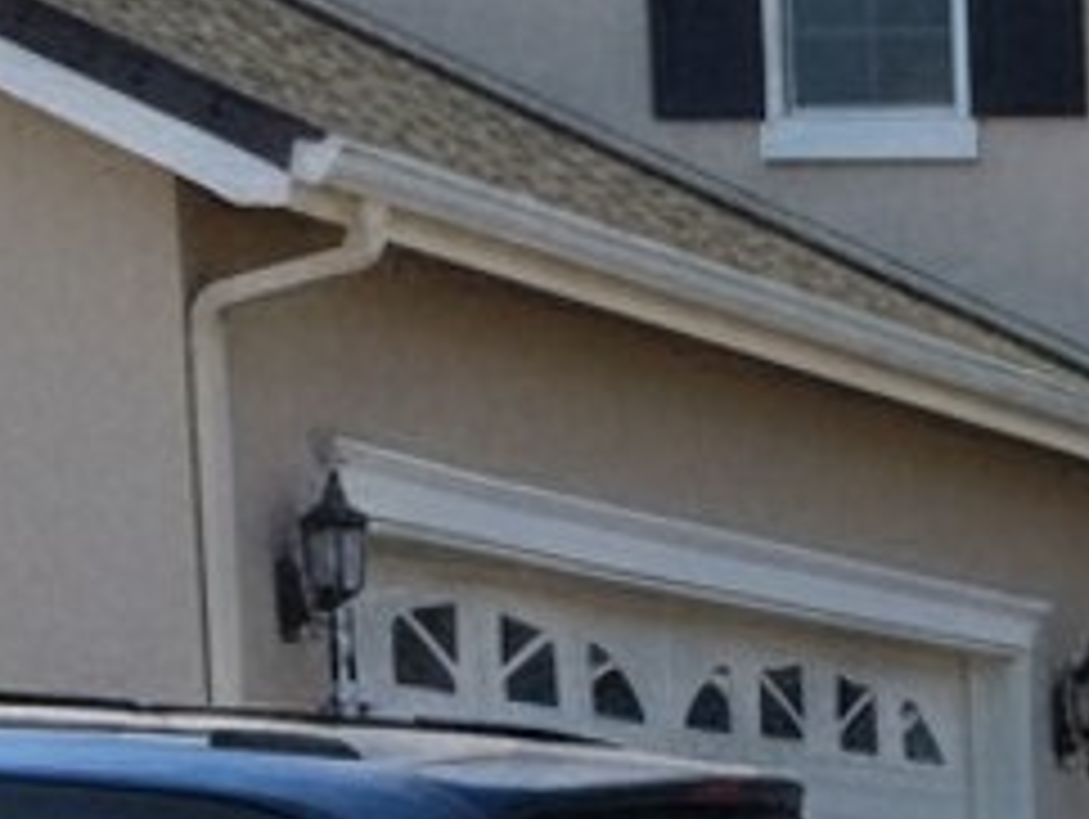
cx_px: 2430
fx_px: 3590
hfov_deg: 13.6
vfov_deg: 11.1
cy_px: 1912
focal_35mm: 114
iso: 337
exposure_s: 1/1897
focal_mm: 6.4
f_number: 1.8
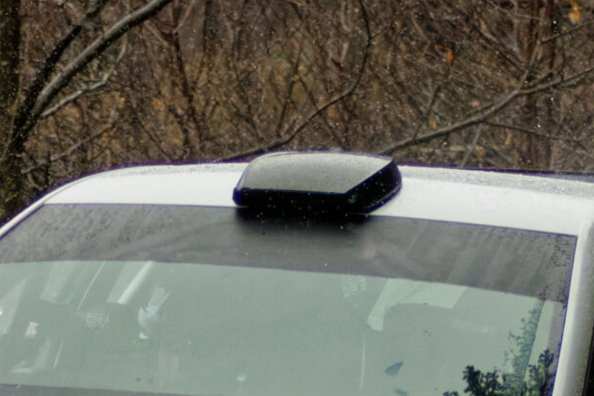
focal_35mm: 437
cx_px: 282
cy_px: 588
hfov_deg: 4.7
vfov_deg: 3.1
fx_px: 7210
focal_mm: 70
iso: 6400
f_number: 4
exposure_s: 1/3200
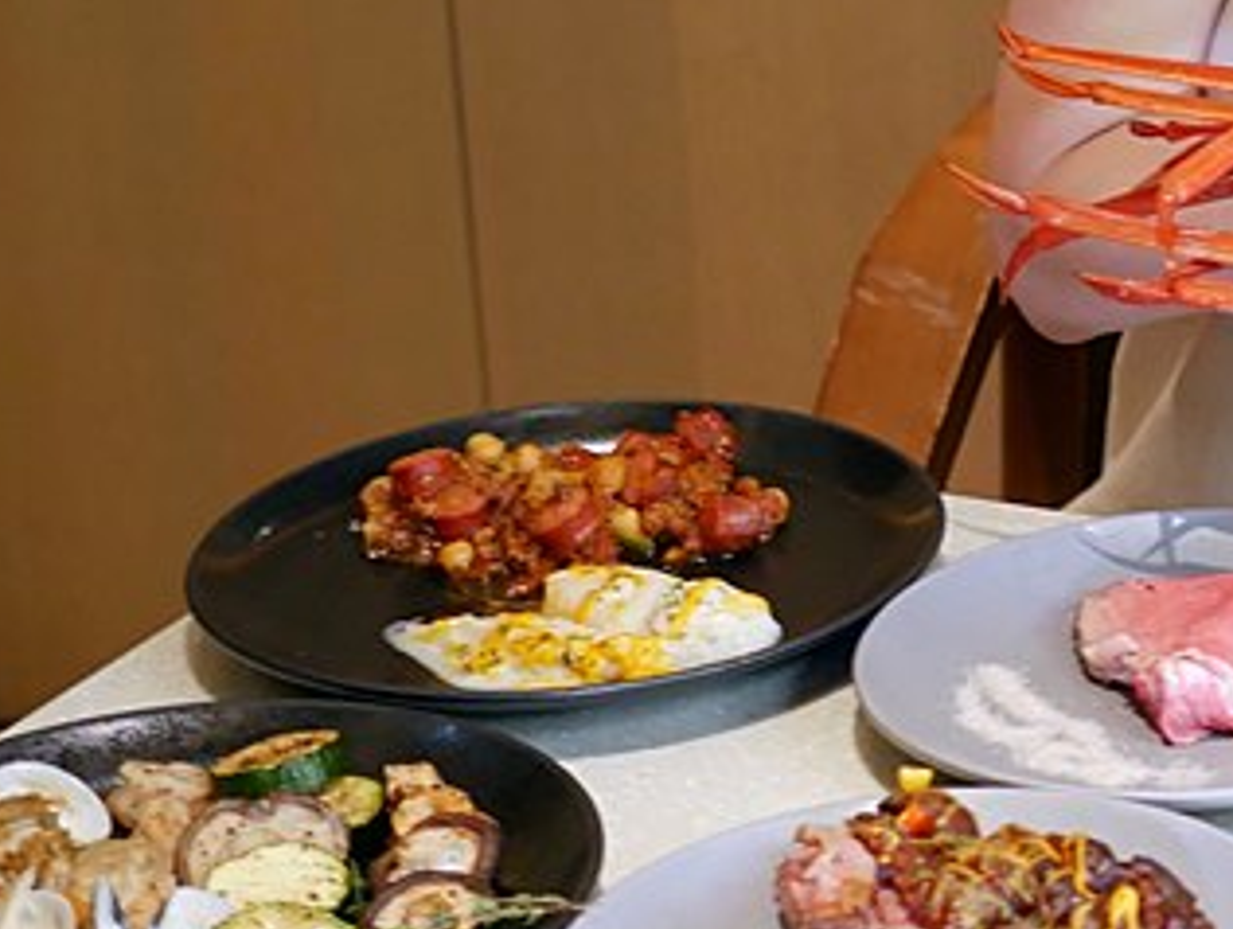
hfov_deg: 11.9
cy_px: -6
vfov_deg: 9.4
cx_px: 1826
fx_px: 5636
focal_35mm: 158
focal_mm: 25
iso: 500
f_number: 1.8
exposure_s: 1/60
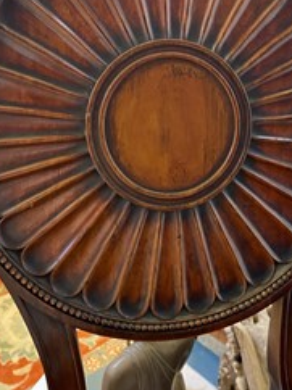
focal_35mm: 43
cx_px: 171
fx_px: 484
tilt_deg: -17.4
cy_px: 148
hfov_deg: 33.5
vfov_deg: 43.6
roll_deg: +0.6
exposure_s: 1/33
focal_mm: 5.1
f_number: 1.6
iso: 640
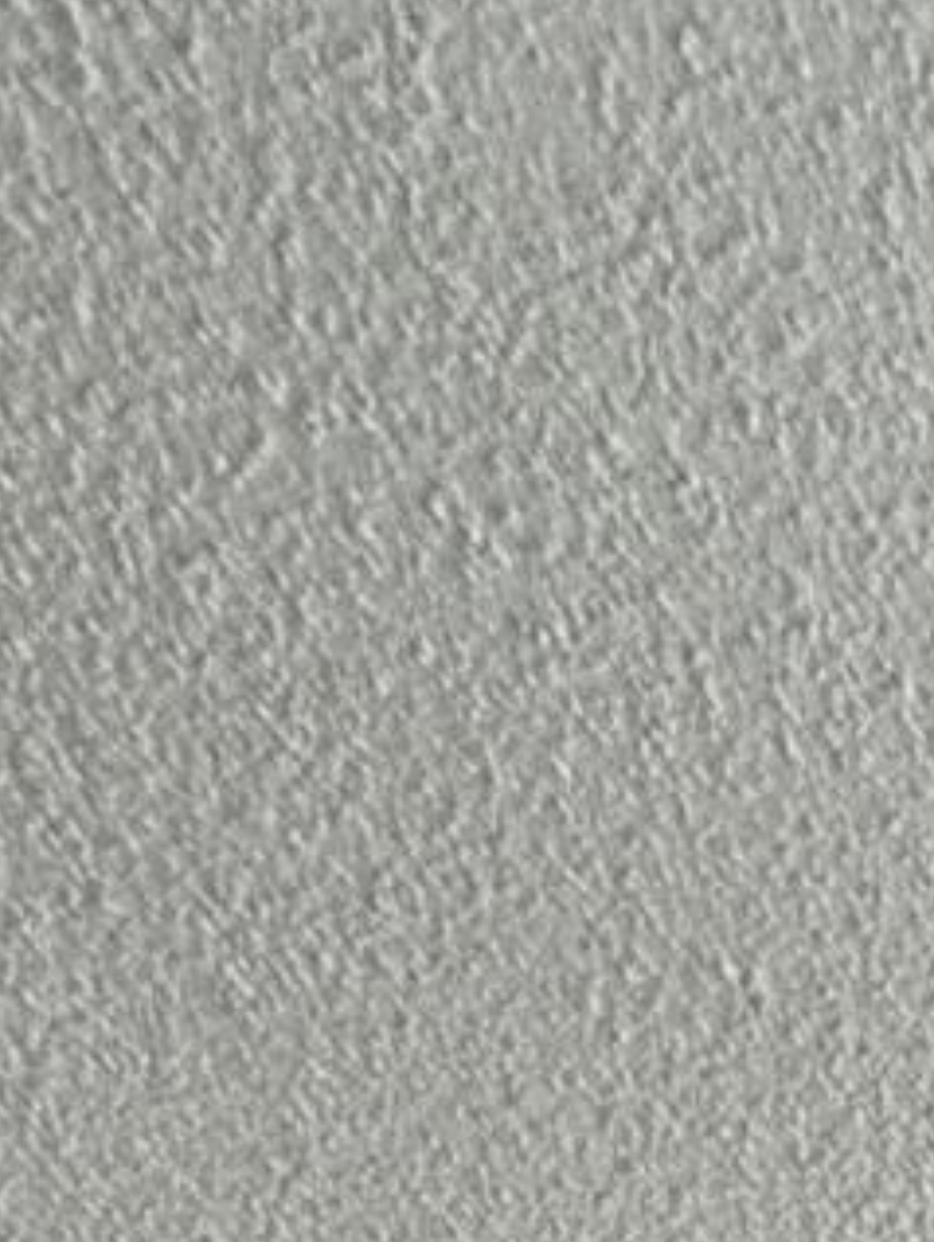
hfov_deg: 12.5
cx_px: 2356
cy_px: 3886
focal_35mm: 88
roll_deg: -0.5
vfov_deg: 11.0
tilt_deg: -10.6
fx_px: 3162
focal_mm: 2.22
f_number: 2.2
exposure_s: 1/99
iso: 250
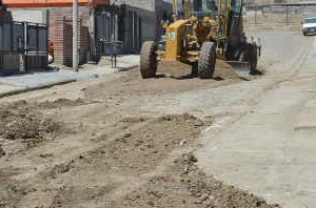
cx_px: 36
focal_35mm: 121
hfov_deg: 16.8
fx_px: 1059
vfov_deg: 11.2
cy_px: 81
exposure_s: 1/250
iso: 100
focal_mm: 40
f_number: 8
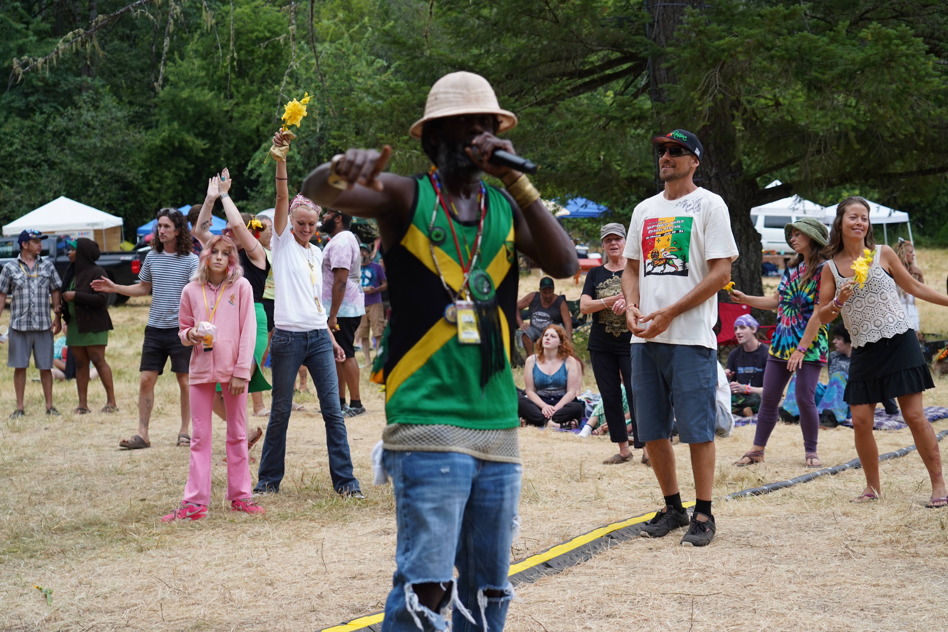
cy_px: 316
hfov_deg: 34.5
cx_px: 474
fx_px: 1527
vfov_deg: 23.4
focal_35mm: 58
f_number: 4
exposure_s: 1/160
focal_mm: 58
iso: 200
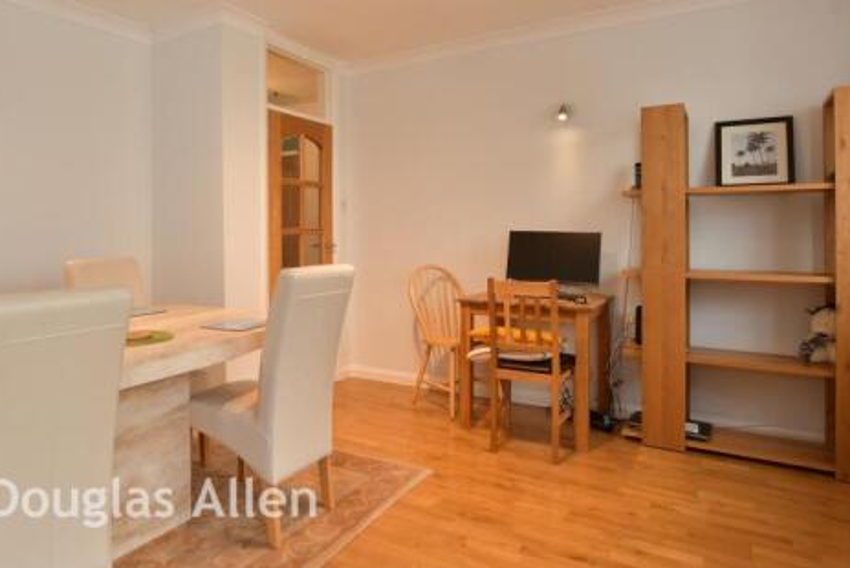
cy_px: 224
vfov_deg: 52.8
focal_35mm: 24
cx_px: 323
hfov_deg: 72.6
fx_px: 567
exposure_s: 1/4
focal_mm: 11.5
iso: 125
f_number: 8
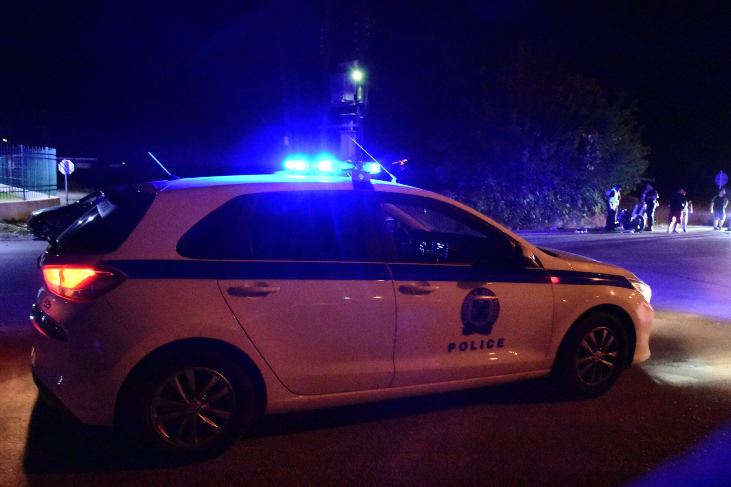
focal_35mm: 30
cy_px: 244
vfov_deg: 43.6
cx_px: 366
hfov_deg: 61.9
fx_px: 609
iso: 20000
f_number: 4.5
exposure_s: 1/60
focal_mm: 20
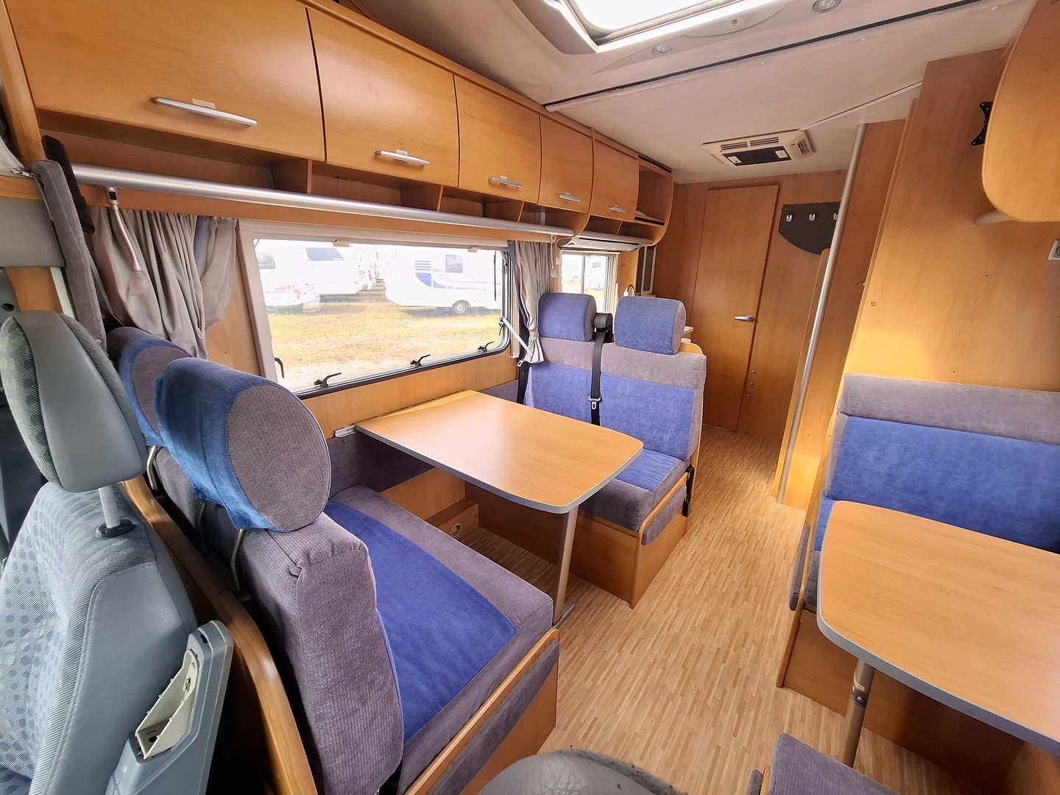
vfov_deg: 89.9
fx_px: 398
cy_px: 398
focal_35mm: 13
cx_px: 530
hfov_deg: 106.2
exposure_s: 1/60
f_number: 2.2
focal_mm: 1.74
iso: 40
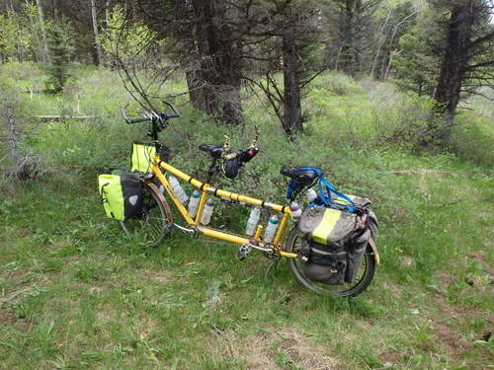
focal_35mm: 28
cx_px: 247
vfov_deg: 49.7
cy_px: 185
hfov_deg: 63.4
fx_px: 400
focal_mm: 5
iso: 125
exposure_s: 1/100
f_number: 3.9
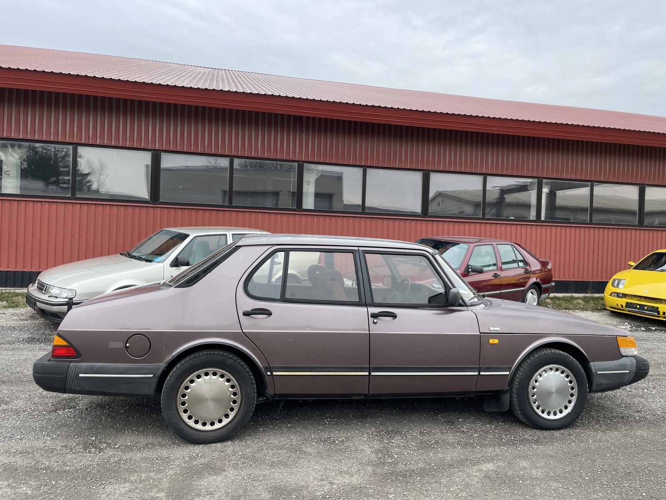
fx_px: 500
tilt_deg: -0.7
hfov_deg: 67.3
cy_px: 250
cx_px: 333
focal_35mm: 26
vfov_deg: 53.1
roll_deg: -2.2
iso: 32
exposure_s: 1/196
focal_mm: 4.2
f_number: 1.6
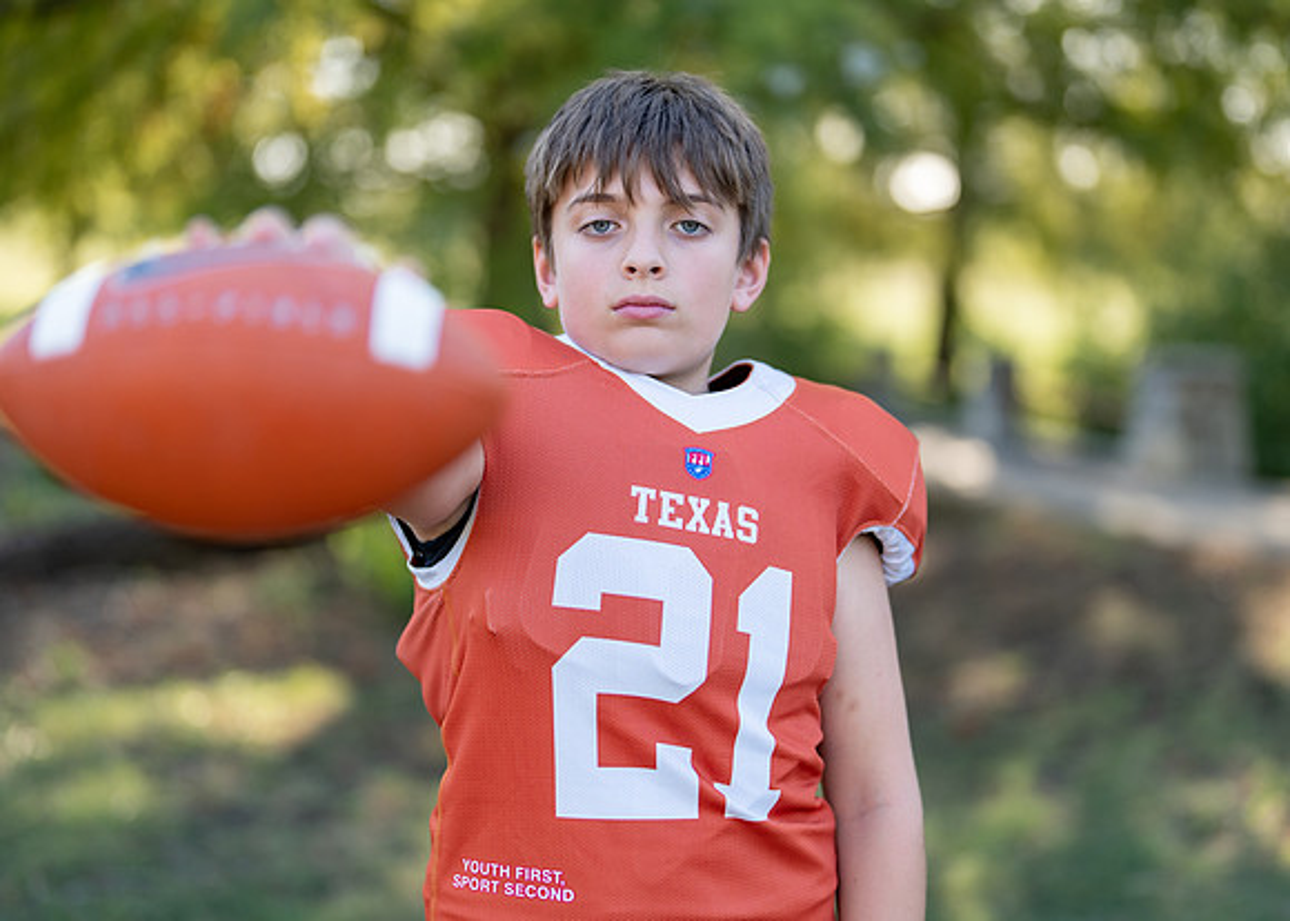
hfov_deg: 32.5
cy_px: 447
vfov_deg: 23.5
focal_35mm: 60
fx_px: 2215
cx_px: 679
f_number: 1.2
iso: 100
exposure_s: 1/1250
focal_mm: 50
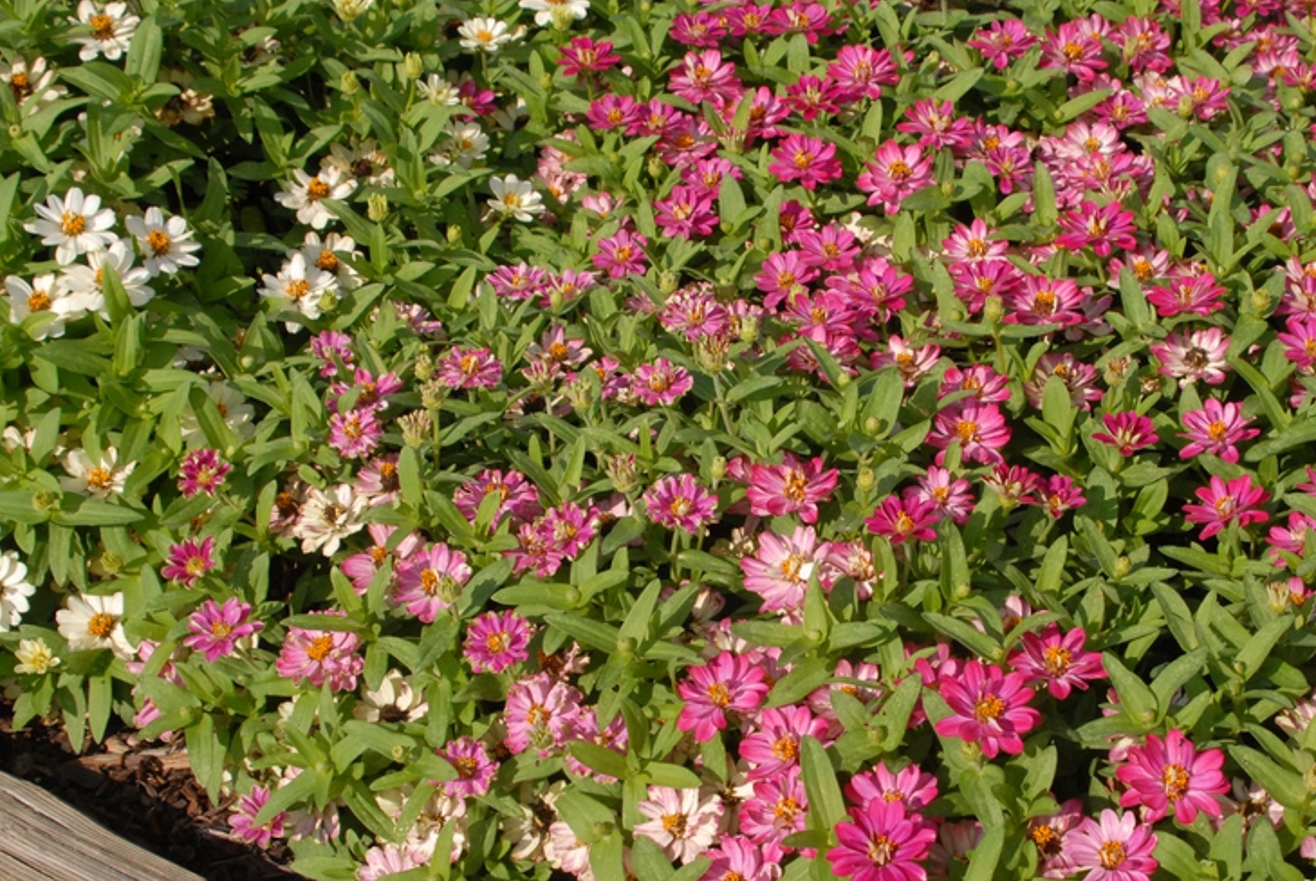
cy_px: 573
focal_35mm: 59
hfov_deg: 33.8
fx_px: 2159
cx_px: 789
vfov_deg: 23.0
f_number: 11
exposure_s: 1/500
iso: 400
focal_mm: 28
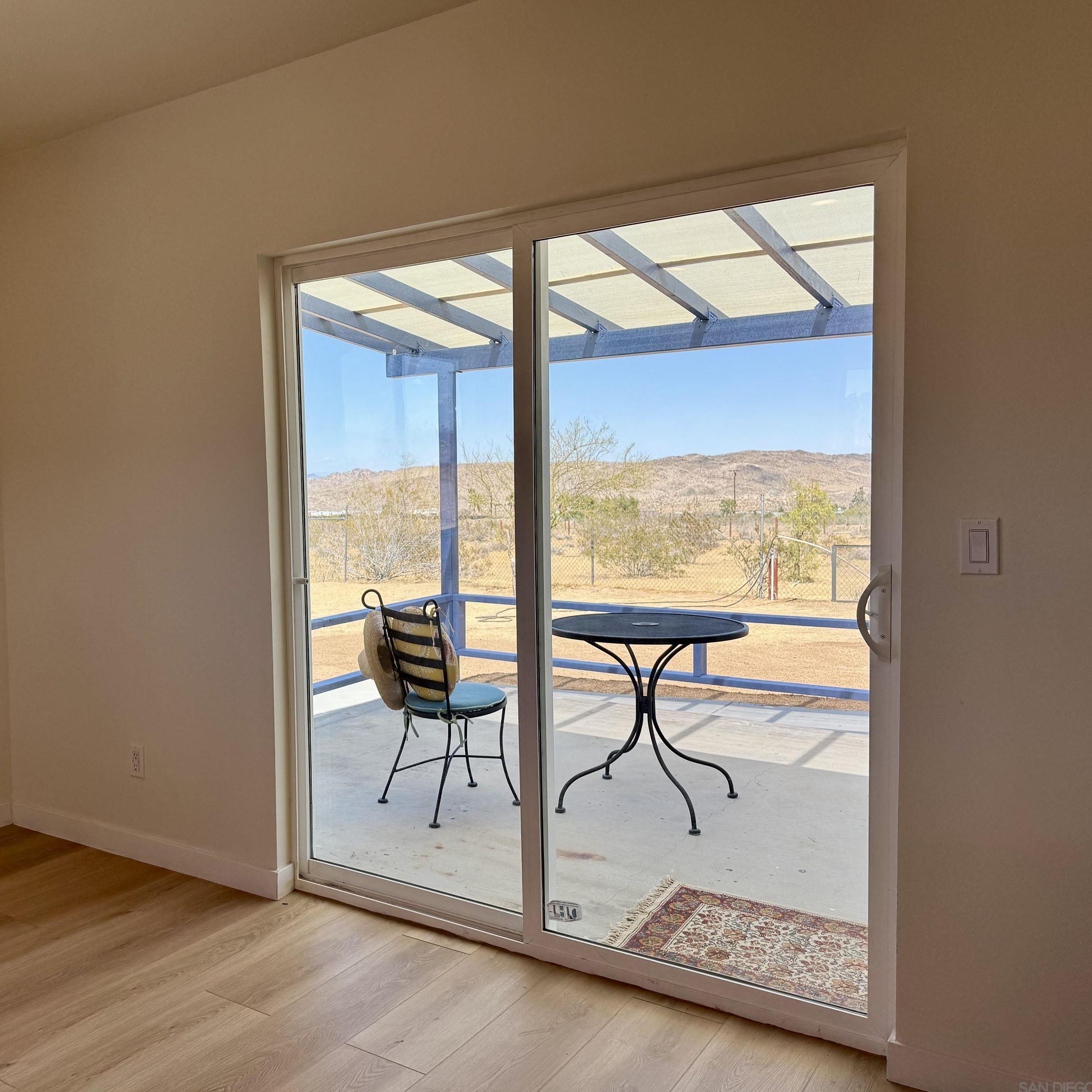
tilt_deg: -3.1
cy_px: 538
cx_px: 389
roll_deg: +1.2
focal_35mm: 29
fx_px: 1035
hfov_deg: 54.8
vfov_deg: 55.6
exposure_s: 1/2174
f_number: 1.78
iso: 80
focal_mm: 6.76
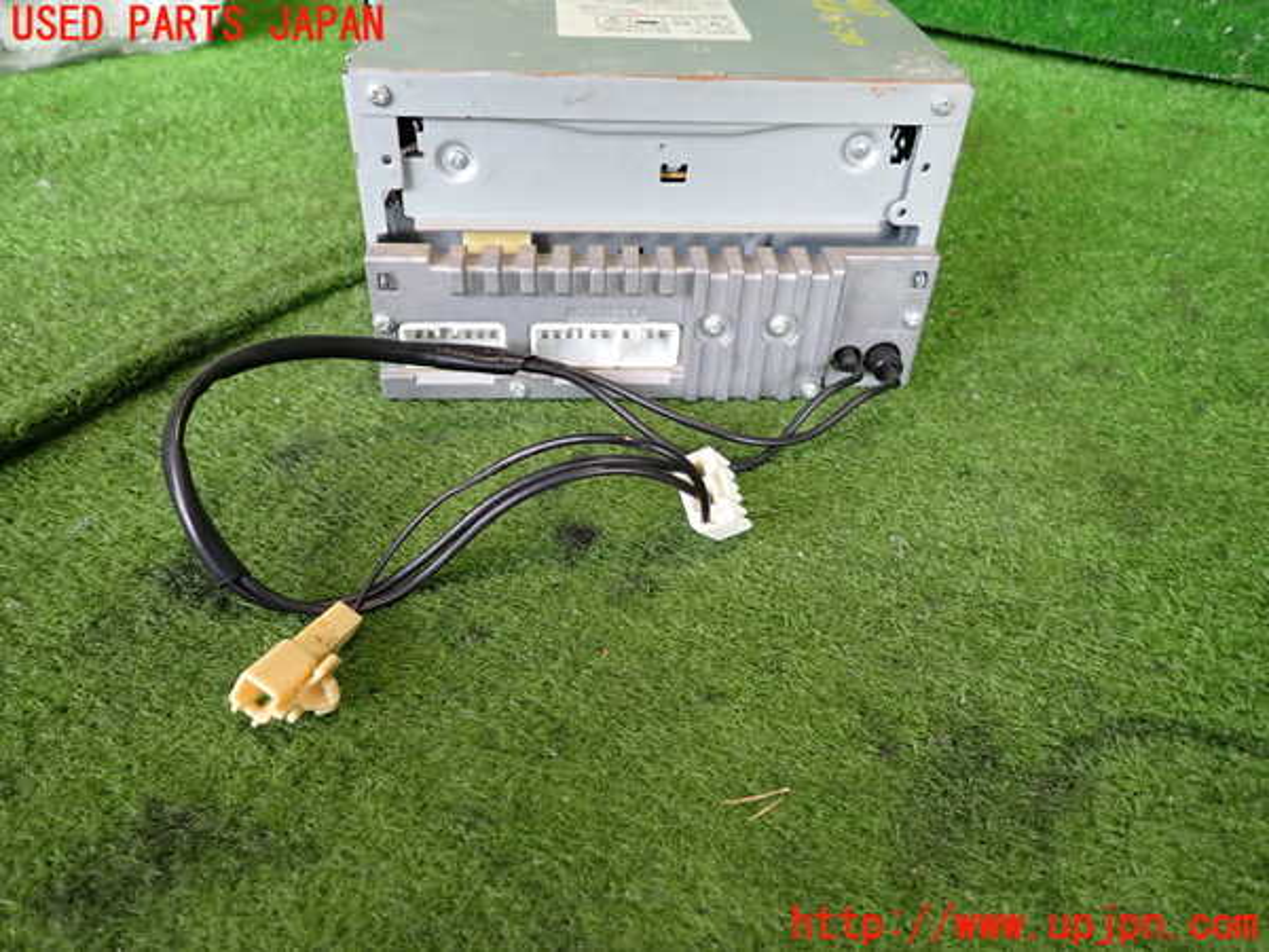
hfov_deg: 69.4
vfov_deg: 54.9
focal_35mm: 25
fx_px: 916
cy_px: 476
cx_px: 634
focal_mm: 4.5
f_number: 2
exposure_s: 1/30
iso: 250
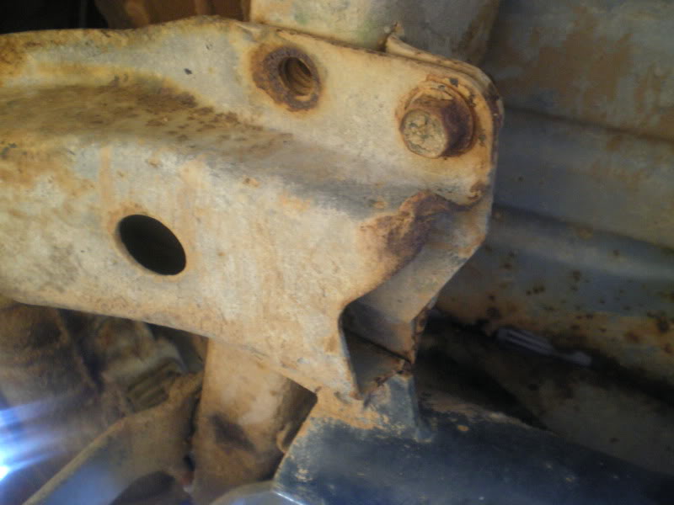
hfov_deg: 49.0
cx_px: 337
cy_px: 252
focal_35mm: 38
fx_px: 740
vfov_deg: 37.7
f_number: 3.1
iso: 400
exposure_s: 1/20
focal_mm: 6.3
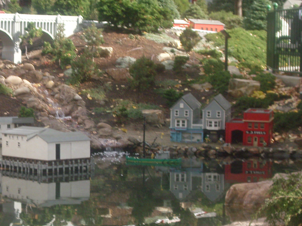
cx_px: 61
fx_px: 1012
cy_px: 140
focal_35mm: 116
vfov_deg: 12.8
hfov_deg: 16.8
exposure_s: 1/68
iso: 125
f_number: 9.6
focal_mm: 9.4
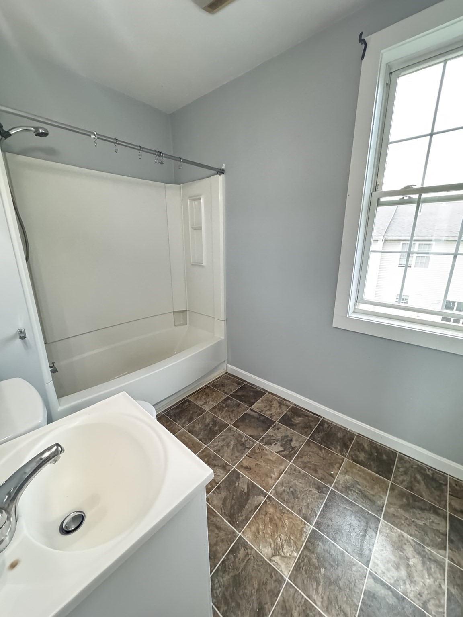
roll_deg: +1.0
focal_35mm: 14
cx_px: 232
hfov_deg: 85.7
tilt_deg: -15.0
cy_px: 308
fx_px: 250
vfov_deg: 102.1
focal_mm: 2.22
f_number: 2.2
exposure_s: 1/60
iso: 1250
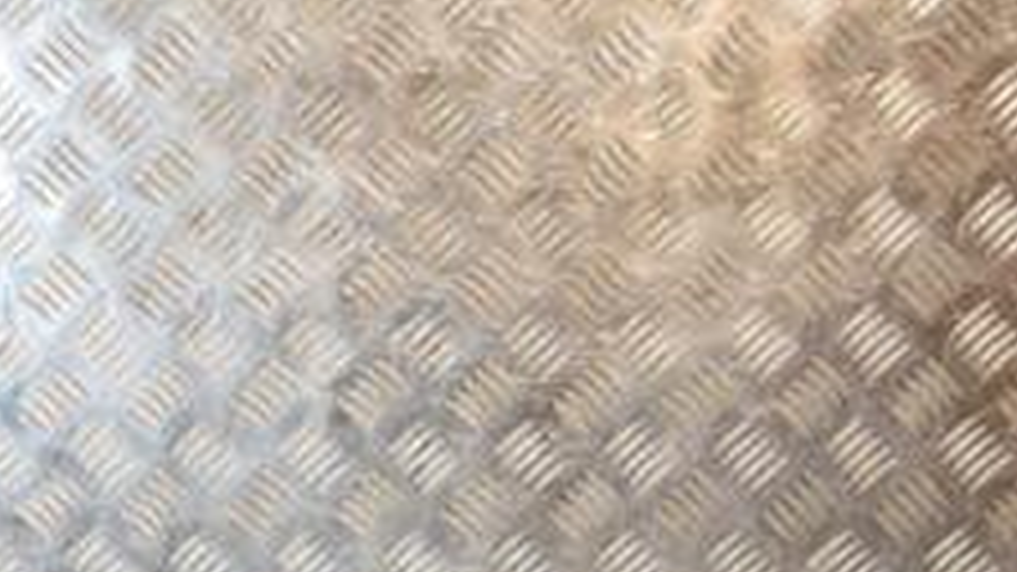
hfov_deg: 19.7
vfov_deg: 11.6
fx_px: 2696
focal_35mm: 100
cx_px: -292
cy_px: 824
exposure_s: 1/200
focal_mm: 24
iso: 800
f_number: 5
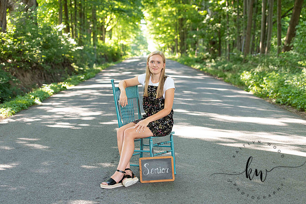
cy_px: 102
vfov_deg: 19.5
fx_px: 595
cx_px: 153
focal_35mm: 70
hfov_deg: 28.8
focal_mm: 70
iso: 640
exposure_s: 1/200
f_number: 3.5
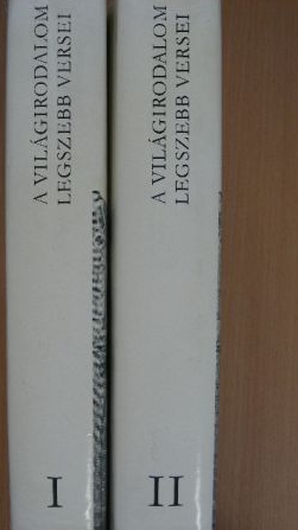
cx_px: 118
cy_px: 266
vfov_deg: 39.2
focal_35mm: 53
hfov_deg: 22.6
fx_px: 746
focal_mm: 8
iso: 57
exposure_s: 1/30
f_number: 3.5
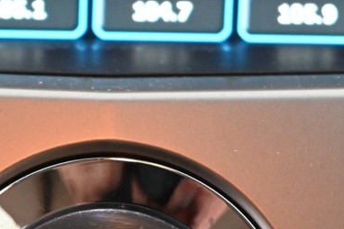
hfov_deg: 10.0
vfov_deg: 6.6
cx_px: -32
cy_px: 408
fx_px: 1940
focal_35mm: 203
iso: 5600
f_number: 6
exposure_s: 1/60
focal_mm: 47
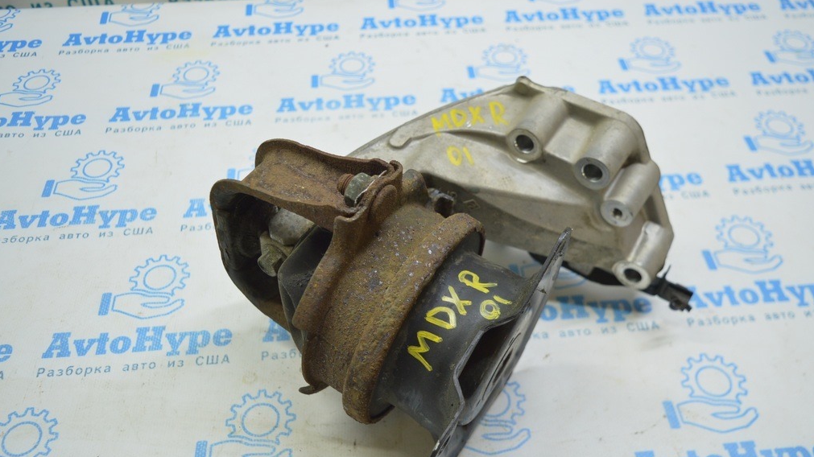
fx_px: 755
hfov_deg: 56.6
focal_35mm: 35
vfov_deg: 33.6
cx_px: 410
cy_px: 257
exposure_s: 1/60
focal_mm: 22
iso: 400
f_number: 3.8
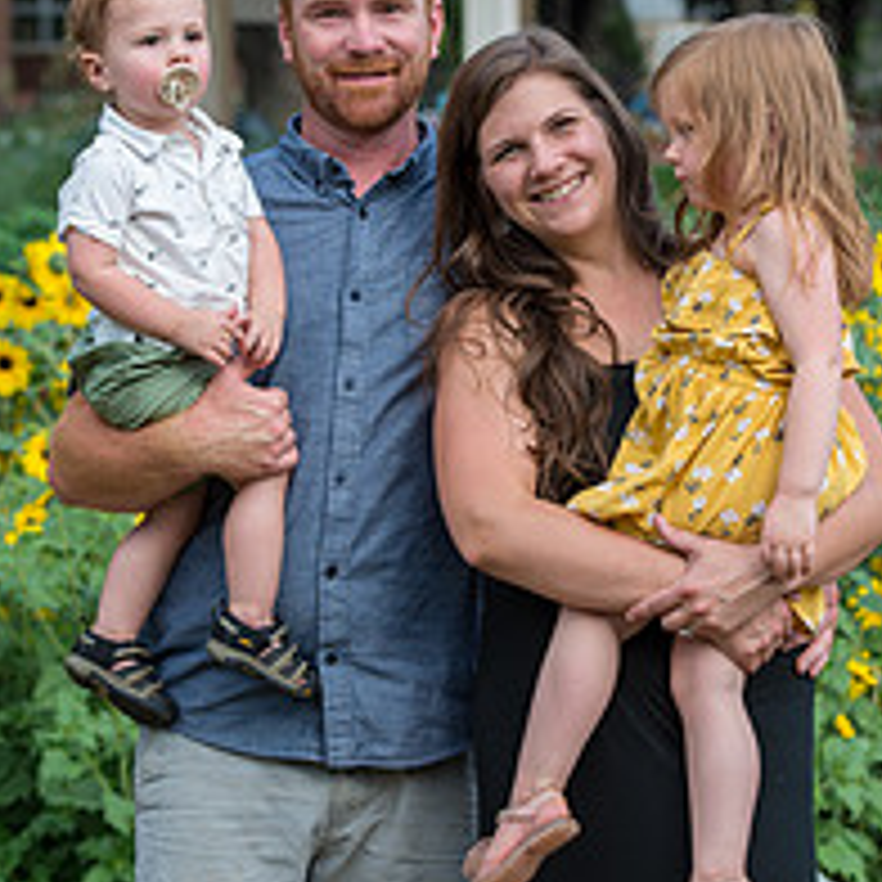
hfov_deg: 10.4
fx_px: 4843
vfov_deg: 10.4
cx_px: 486
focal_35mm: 168
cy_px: 432
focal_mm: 86
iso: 250
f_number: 5
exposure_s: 1/320
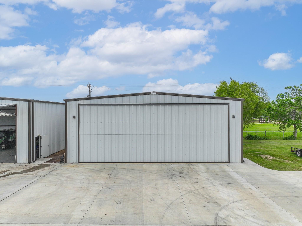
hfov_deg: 71.6
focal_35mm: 24
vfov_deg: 56.8
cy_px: 113
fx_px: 209
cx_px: 151
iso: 100
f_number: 4
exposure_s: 1/1250
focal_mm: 12.29
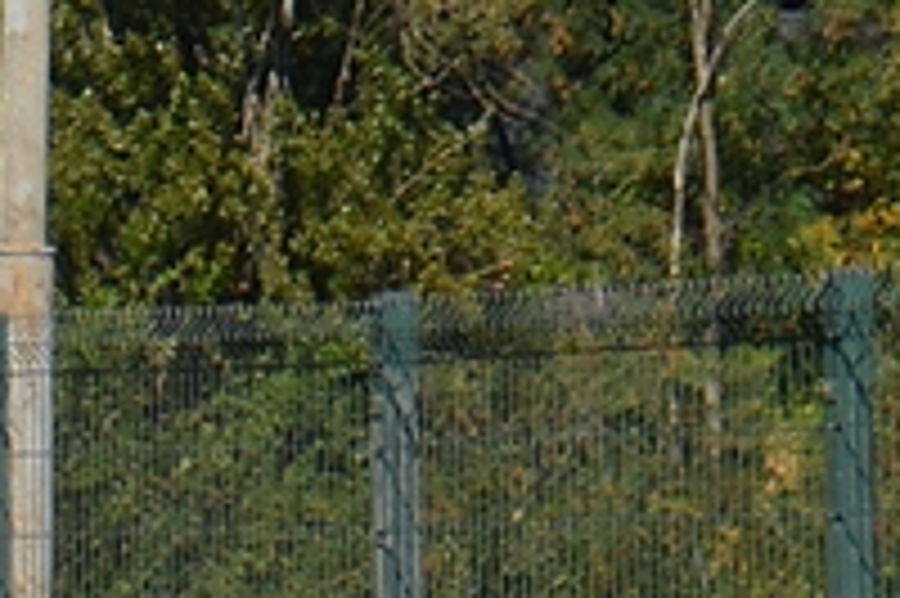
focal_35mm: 809
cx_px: -1370
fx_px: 20208
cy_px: 45
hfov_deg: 2.5
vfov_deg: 1.7
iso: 400
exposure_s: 1/1600
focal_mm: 90
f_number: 7.1
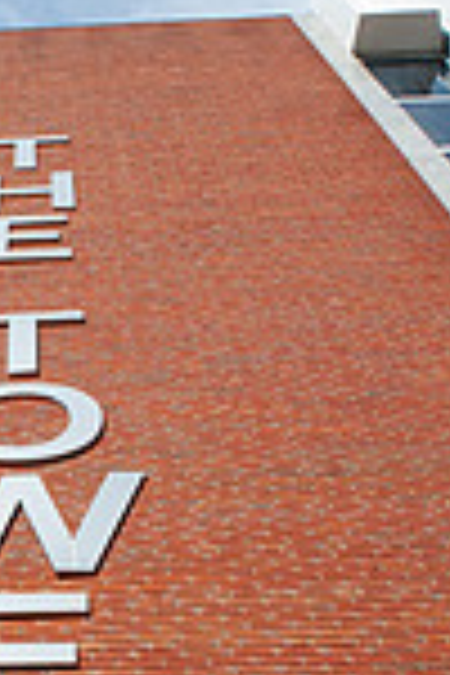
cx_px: -61
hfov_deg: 18.1
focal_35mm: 72
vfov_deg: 26.7
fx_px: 1350
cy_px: 662
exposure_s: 1/200
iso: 400
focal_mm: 24
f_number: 16
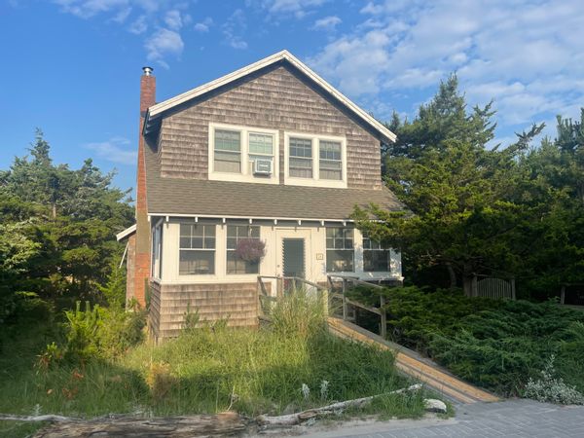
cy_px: 219
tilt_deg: +4.8
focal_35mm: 25
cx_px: 292
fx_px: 422
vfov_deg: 54.9
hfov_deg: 69.4
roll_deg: +0.5
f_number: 1.6
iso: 32
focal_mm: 5.1
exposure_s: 1/3344
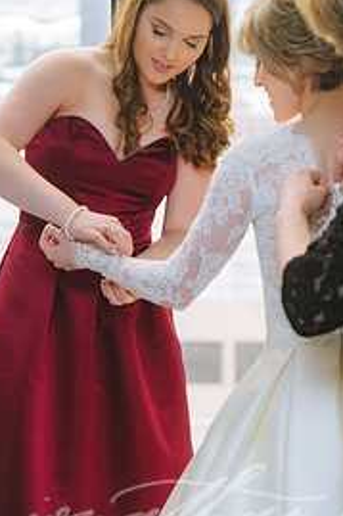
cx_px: 209
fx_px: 1674
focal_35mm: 117
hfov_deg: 11.7
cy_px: 167
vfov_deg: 17.5
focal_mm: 70
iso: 200
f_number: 2.8
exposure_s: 1/160
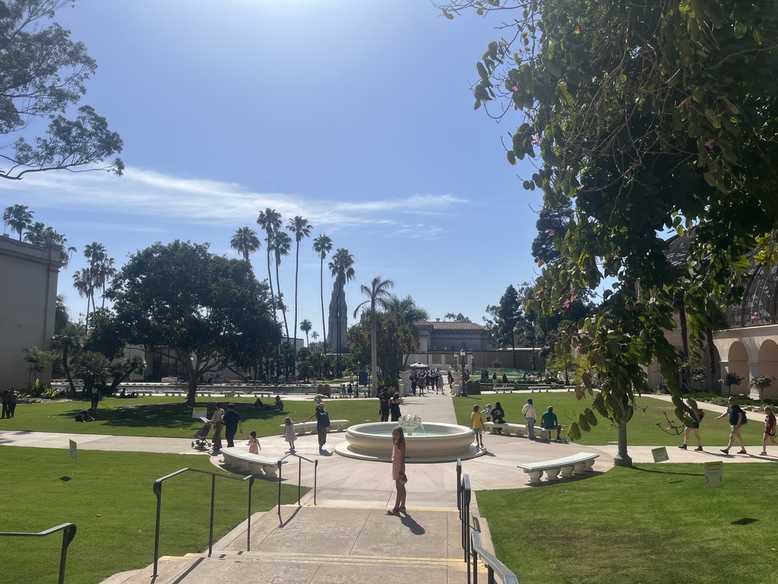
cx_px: 389
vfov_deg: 53.1
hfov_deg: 67.3
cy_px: 292
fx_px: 584
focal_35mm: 26
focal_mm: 5.1
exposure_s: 1/7874
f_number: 1.6
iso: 50
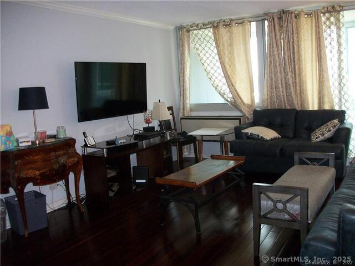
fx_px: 328
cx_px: 178
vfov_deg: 44.2
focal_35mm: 32
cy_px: 133
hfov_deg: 56.8
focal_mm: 5.7
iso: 250
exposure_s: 1/60
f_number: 2.9
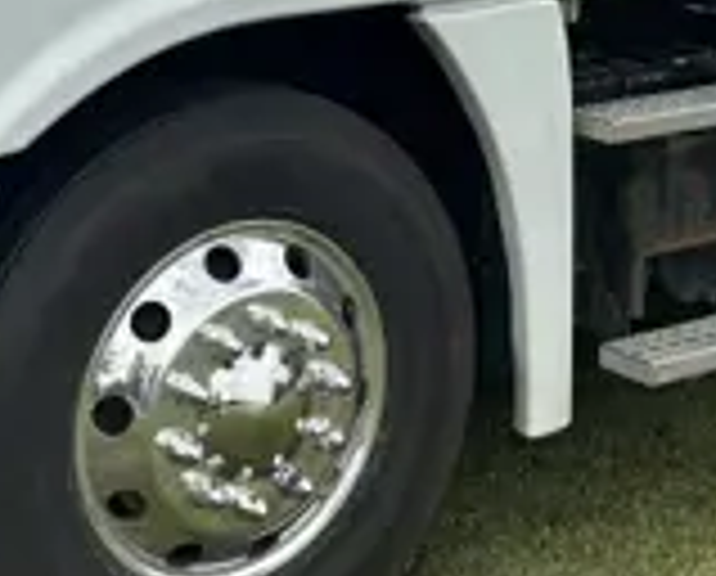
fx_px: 1997
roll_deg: +0.7
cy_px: -158
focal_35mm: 94
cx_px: 464
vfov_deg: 15.7
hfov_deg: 20.3
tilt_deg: -4.1
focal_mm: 6.86
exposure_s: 1/3861
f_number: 1.78
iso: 80
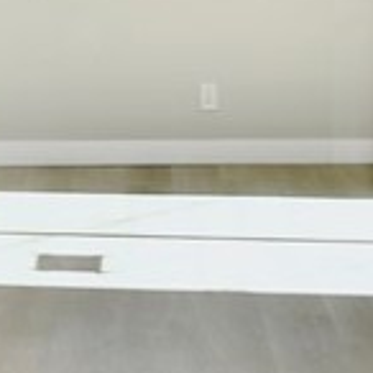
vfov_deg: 8.7
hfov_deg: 8.9
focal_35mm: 197
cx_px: 130
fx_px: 2402
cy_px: -126
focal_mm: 22
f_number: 4
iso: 100
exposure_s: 1/250
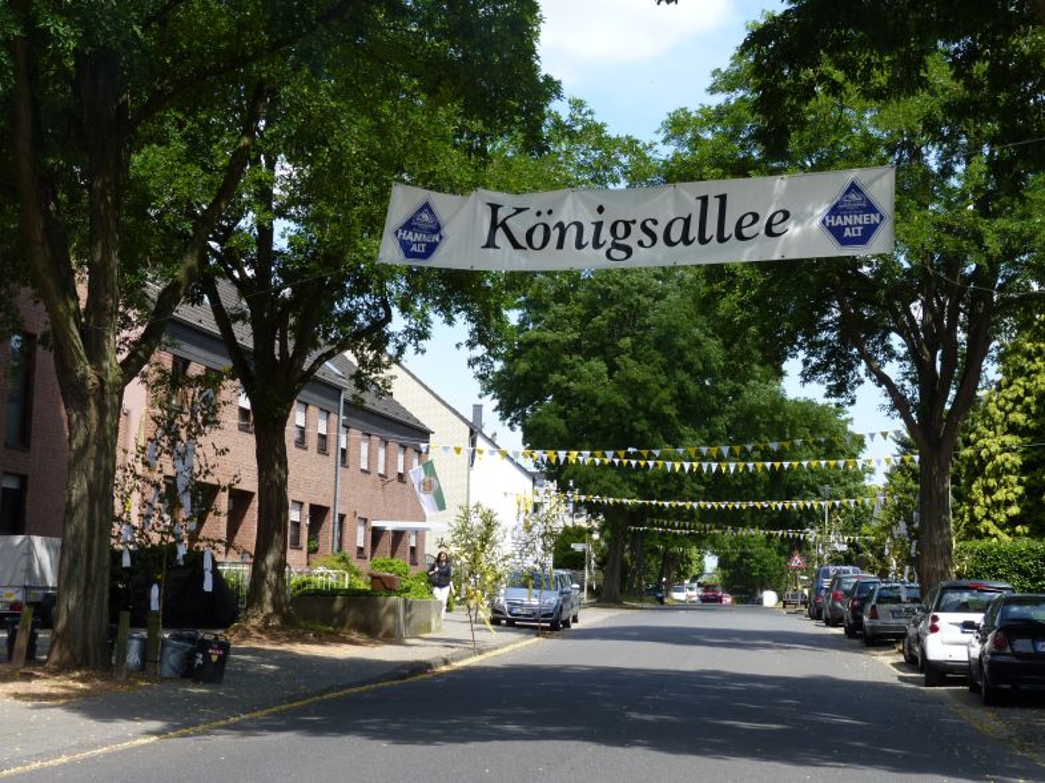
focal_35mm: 65
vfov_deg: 22.6
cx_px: 522
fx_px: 1961
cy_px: 392
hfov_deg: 29.8
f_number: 4.5
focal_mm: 11.5
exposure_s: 1/250
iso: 80
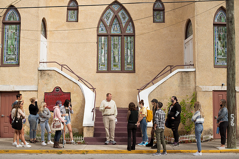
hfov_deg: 39.6
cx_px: 120
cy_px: 80
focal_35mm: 50
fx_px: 332
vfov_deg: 27.0
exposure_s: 1/250
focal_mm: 50
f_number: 4
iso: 31
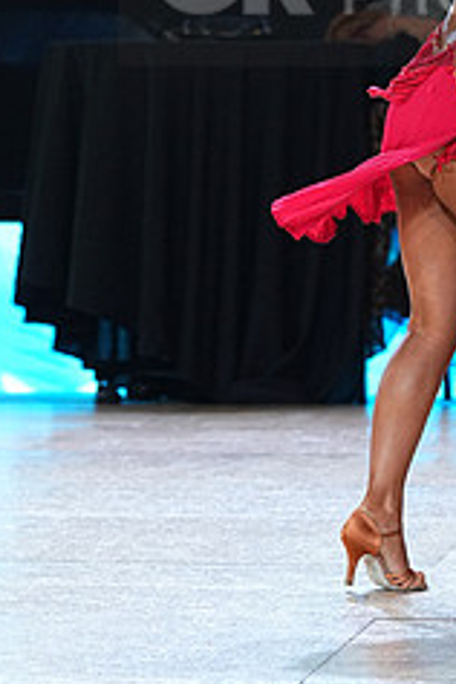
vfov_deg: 6.2
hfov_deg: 4.1
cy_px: -29
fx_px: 6289
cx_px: 518
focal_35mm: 331
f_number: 4
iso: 1600
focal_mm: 135
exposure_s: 1/500
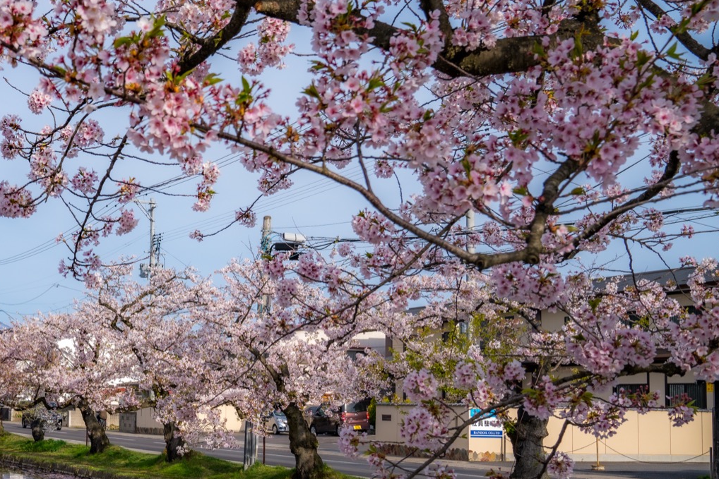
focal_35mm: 57
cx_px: 22
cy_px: 328
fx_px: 1138
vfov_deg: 23.7
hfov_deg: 32.6
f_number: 7.1
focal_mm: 29
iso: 200
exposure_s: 1/640
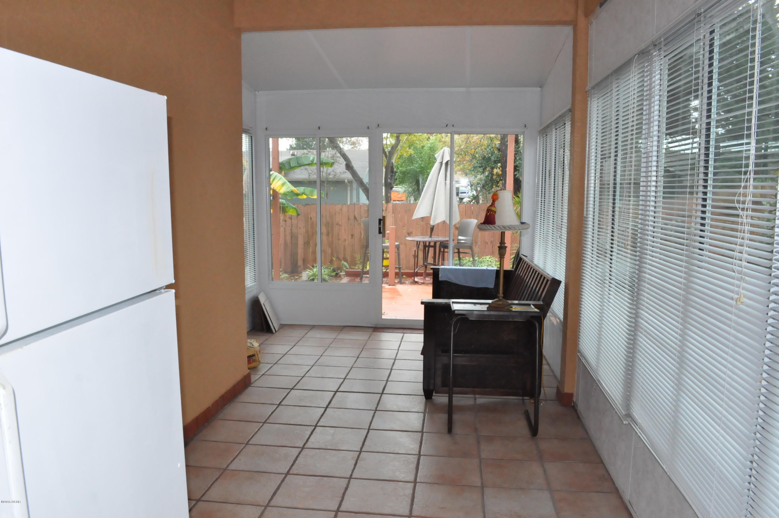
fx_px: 583
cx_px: 390
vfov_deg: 47.8
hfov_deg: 67.4
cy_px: 259
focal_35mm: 27
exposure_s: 1/200
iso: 3200
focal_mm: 18
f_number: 11
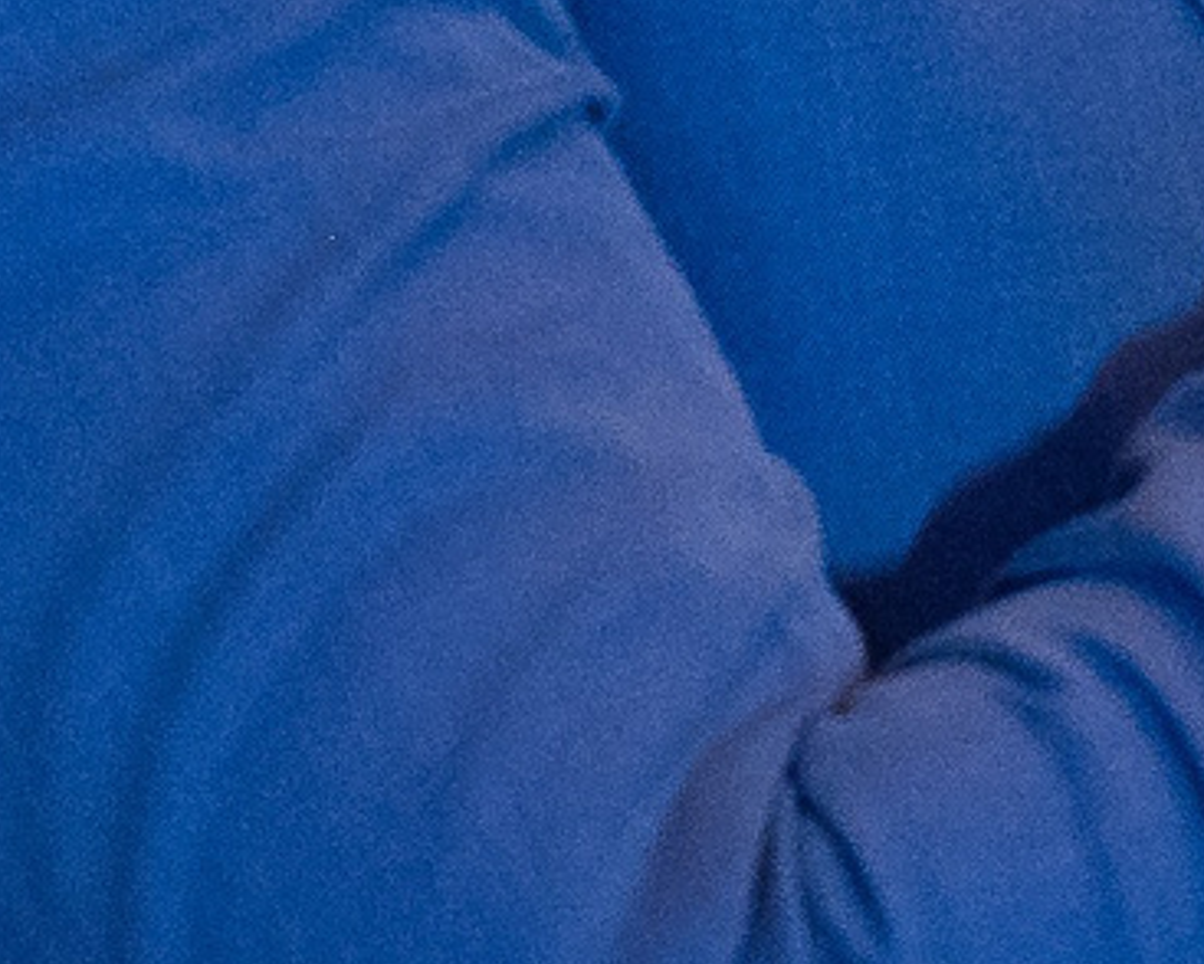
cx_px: 2037
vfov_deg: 2.8
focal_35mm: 551
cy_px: -1197
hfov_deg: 3.5
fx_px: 19645
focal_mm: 56
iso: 2500
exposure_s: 1/160
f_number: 3.5
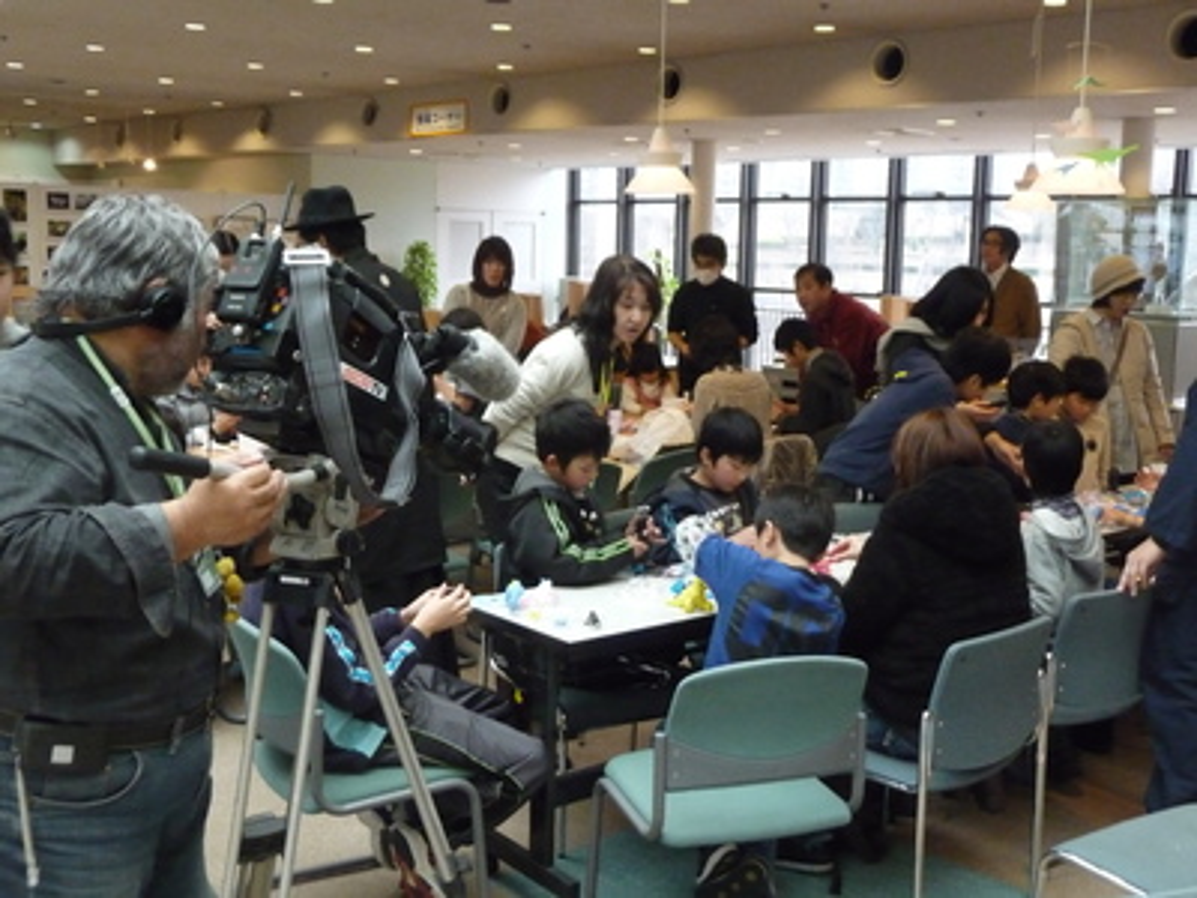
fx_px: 1487
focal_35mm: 43
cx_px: 598
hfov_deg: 43.9
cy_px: 449
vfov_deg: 33.6
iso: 800
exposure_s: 1/60
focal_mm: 7.1
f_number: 4
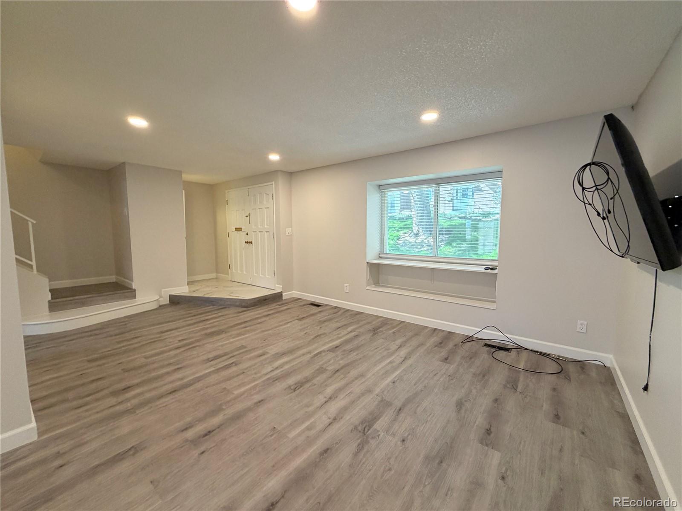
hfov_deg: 102.1
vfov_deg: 85.7
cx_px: 341
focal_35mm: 14
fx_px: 276
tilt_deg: -3.0
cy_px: 256
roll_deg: +0.7
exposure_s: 1/60
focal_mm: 2.22
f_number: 2.2
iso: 160
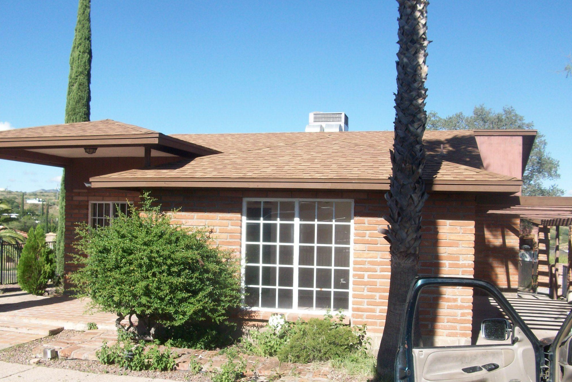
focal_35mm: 36
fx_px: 572
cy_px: 200
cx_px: 290
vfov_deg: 36.9
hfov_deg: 53.1
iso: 64
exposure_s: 1/224
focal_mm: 5.7
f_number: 5.5
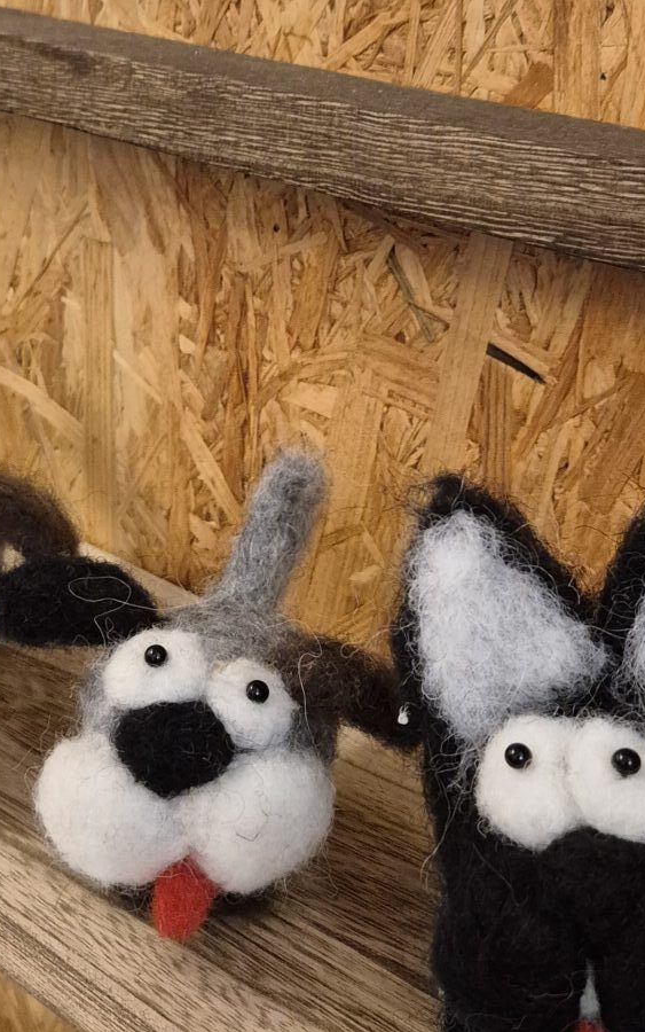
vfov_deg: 38.6
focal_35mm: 52
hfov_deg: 24.4
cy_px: 384
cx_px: 117
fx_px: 1462
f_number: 1.8
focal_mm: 5.4
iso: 1000
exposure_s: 1/100
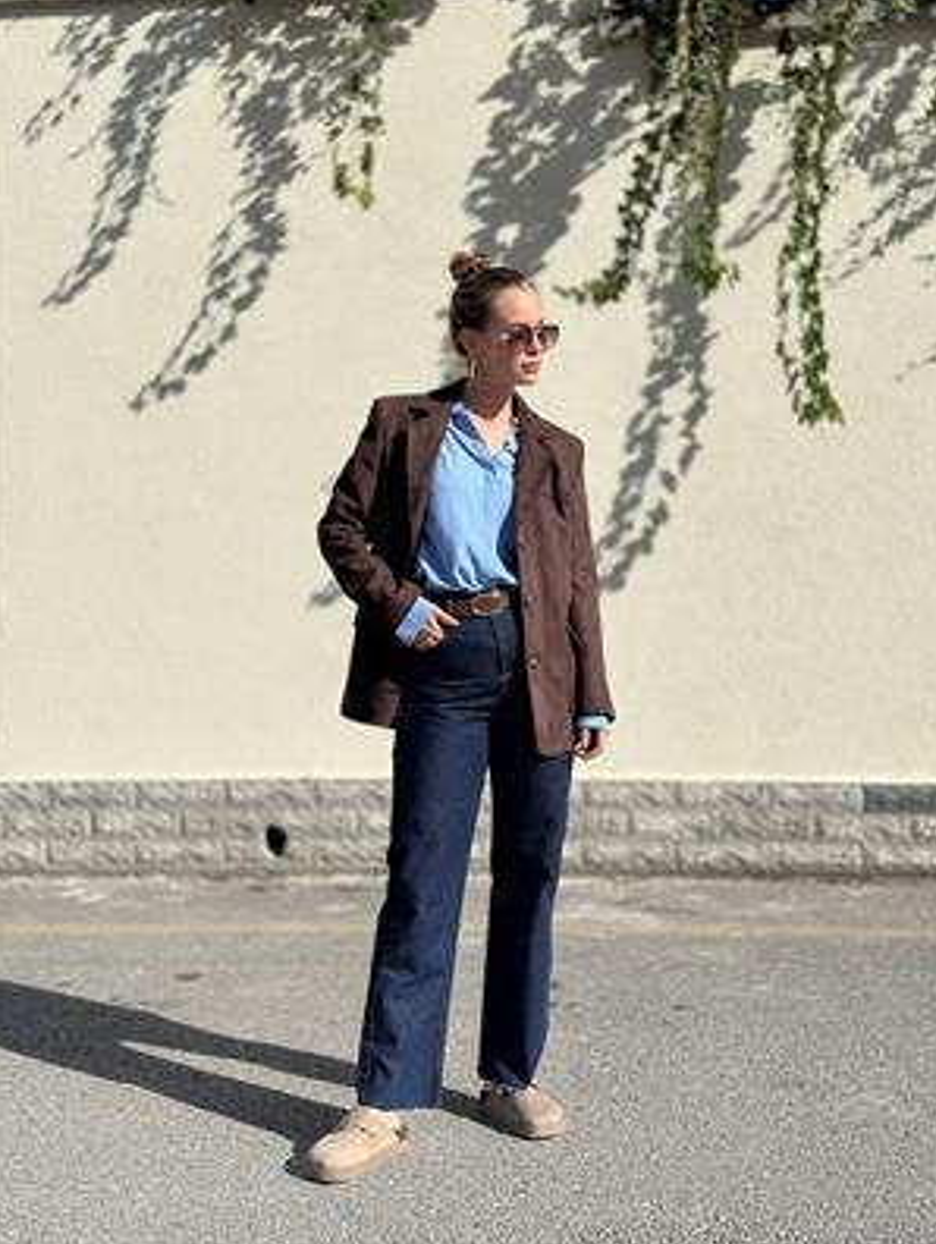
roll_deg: +1.1
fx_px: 1799
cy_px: 617
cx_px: 474
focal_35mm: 50
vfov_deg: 38.1
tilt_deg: -1.1
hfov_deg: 29.2
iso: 100
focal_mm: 6.86
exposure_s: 1/10870
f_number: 1.78
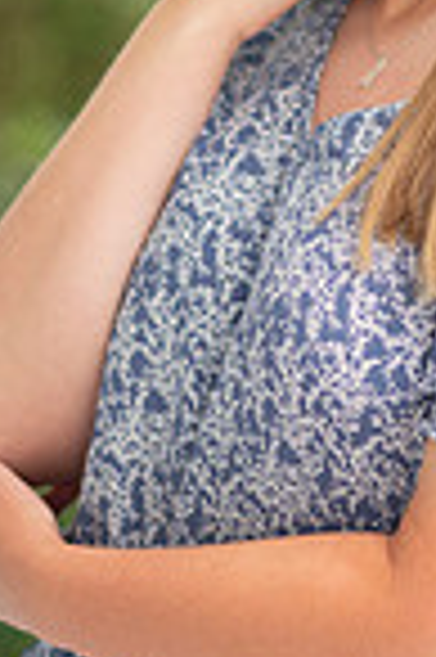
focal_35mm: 262
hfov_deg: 5.2
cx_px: 337
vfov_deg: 7.9
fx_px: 4771
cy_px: 117
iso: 125
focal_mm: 85
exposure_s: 1/125
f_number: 1.8
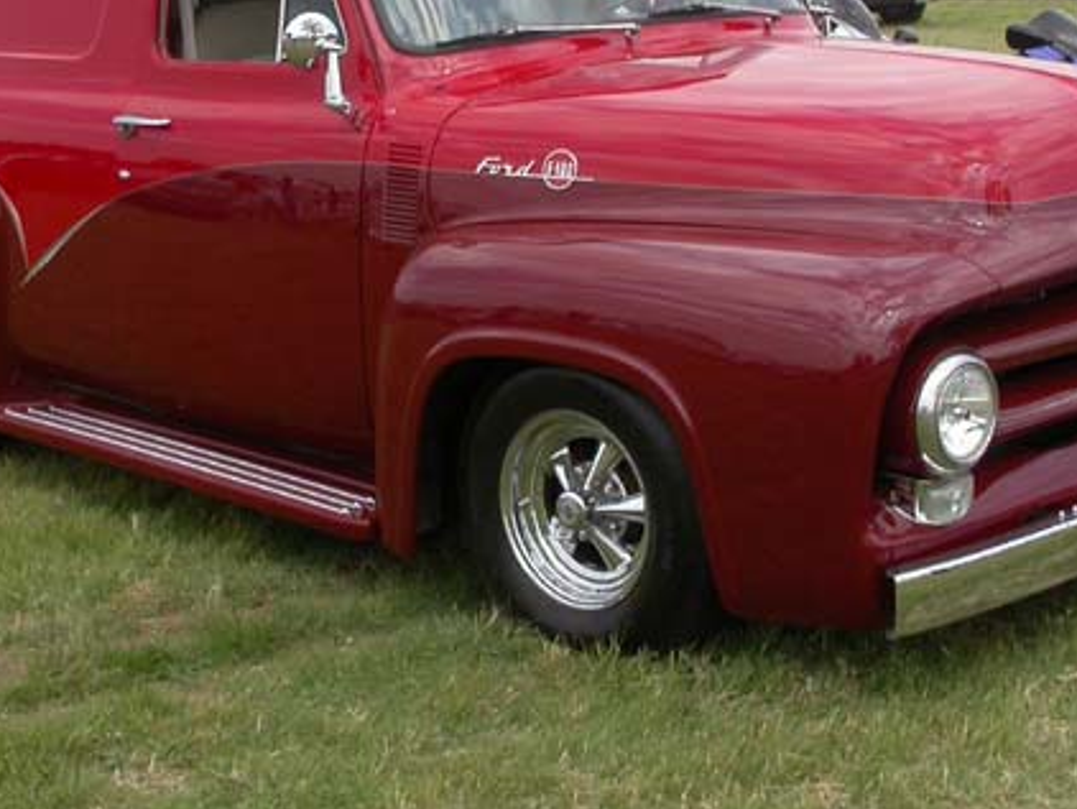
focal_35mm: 72
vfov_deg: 20.3
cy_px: 191
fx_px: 2241
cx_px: 477
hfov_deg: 27.0
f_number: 6.7
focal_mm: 7.85
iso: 100
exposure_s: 1/280
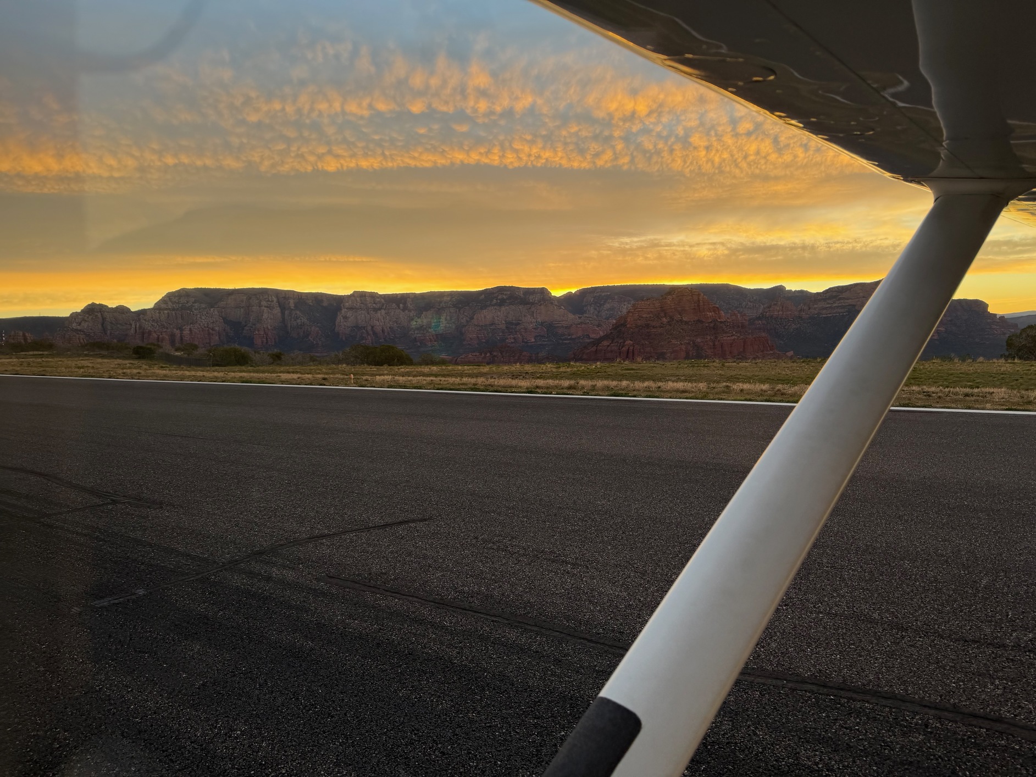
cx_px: 518
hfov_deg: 71.6
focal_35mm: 24
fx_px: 718
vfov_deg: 56.8
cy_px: 388
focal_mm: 6.76
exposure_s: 1/303
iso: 80
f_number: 1.78
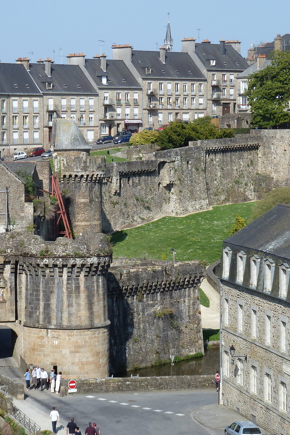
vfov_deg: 17.6
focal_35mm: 116
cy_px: 219
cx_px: 79
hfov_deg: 11.8
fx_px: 1402
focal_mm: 13.7
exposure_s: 1/400
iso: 80
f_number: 4.5
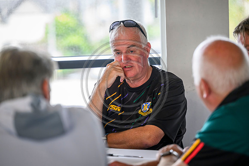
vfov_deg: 10.2
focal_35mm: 135
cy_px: 83
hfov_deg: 15.2
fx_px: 934
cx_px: 124
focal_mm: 135
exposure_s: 1/640
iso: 2500
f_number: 3.2
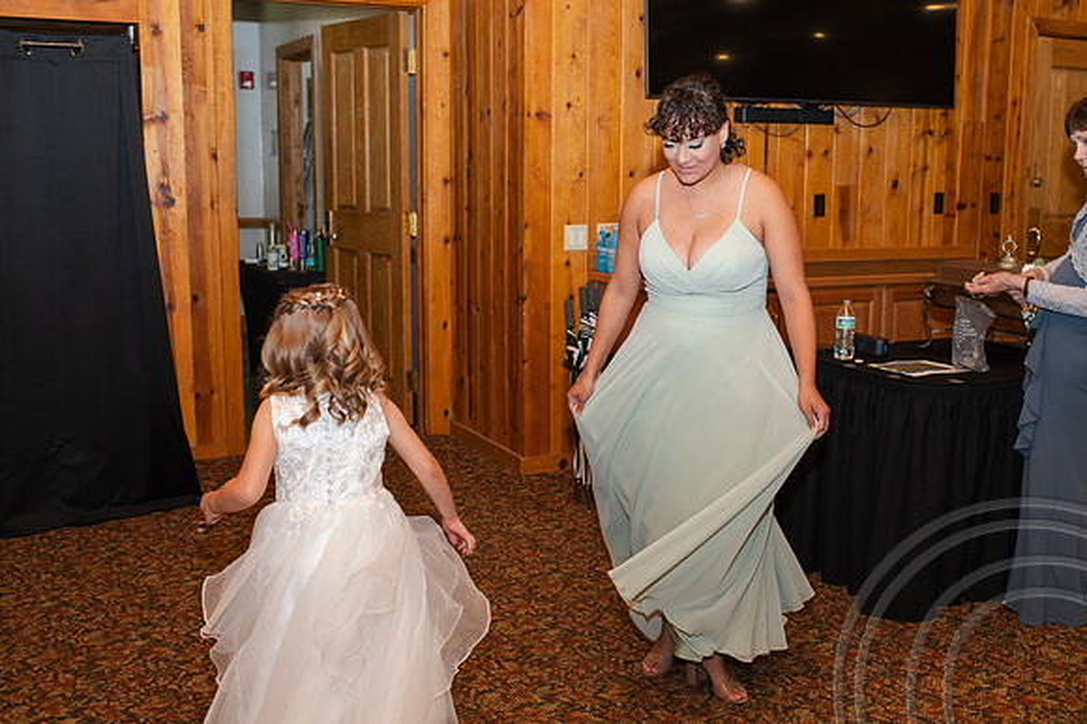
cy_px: 374
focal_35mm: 40
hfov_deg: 47.9
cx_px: 617
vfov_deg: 33.0
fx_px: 1221
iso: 800
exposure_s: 1/200
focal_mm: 35
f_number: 3.5
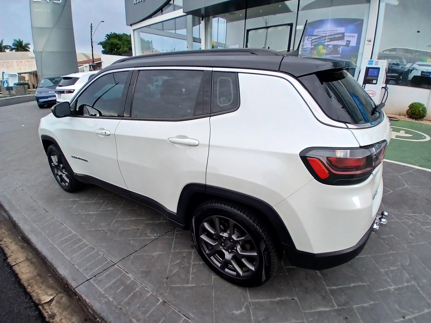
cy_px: 162
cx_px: 216
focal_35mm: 17
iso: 50
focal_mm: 1.4
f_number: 2.2
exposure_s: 1/270
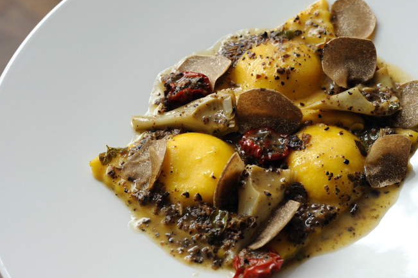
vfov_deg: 23.0
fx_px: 685
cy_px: 141
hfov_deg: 33.9
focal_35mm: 59
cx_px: 211
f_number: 8
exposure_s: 1/125
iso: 800
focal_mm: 50
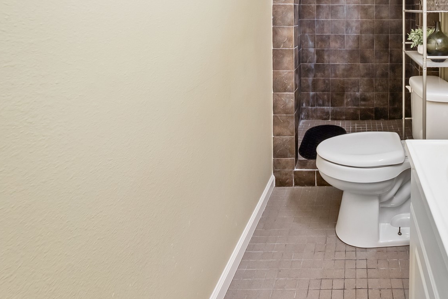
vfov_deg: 48.2
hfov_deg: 68.9
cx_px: 357
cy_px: 20
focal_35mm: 23
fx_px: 286
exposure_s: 1/4
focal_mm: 12
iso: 500
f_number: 9
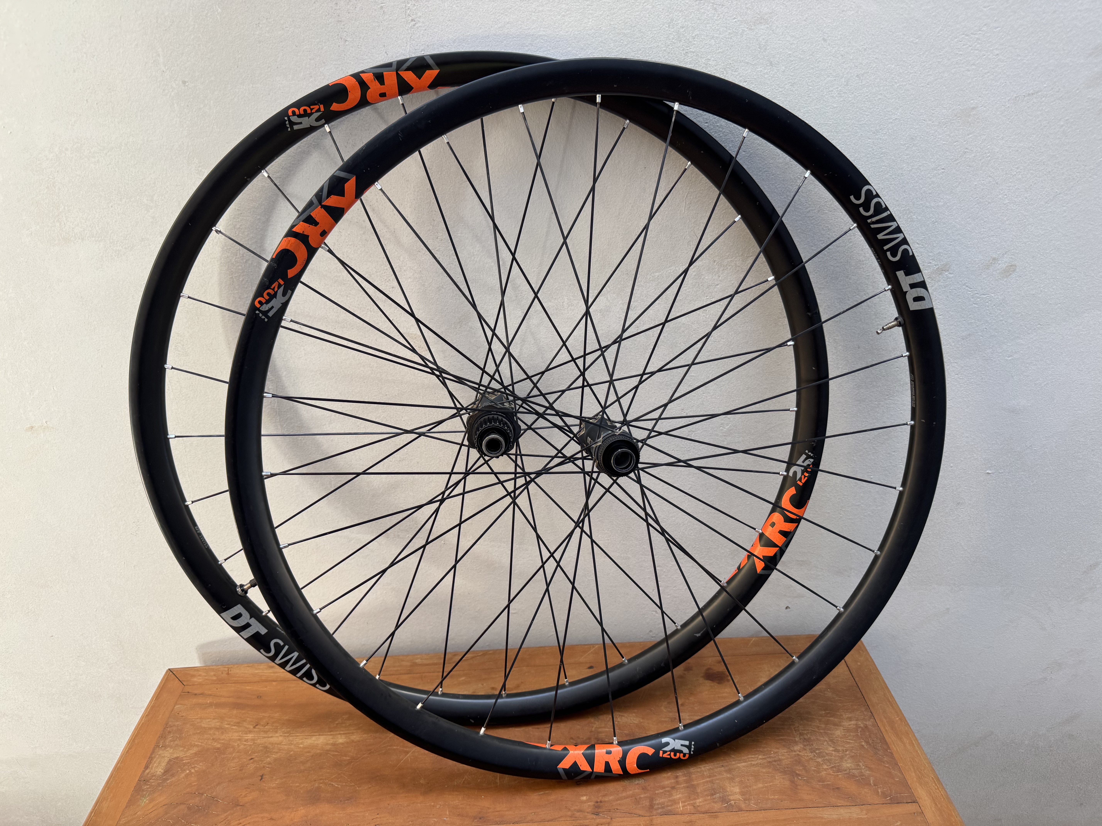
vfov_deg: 56.8
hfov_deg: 71.6
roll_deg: +1.3
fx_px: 764
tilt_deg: -25.4
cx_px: 551
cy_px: 413
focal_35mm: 24
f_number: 1.78
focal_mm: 6.76
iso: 125
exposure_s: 1/121
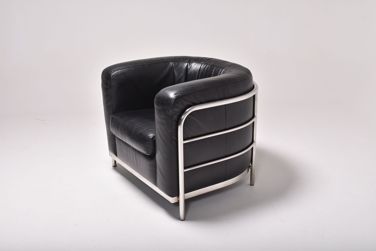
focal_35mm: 46
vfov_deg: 29.0
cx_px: 188
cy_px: 126
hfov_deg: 42.3
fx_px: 486
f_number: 10
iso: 100
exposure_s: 1/200
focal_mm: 31
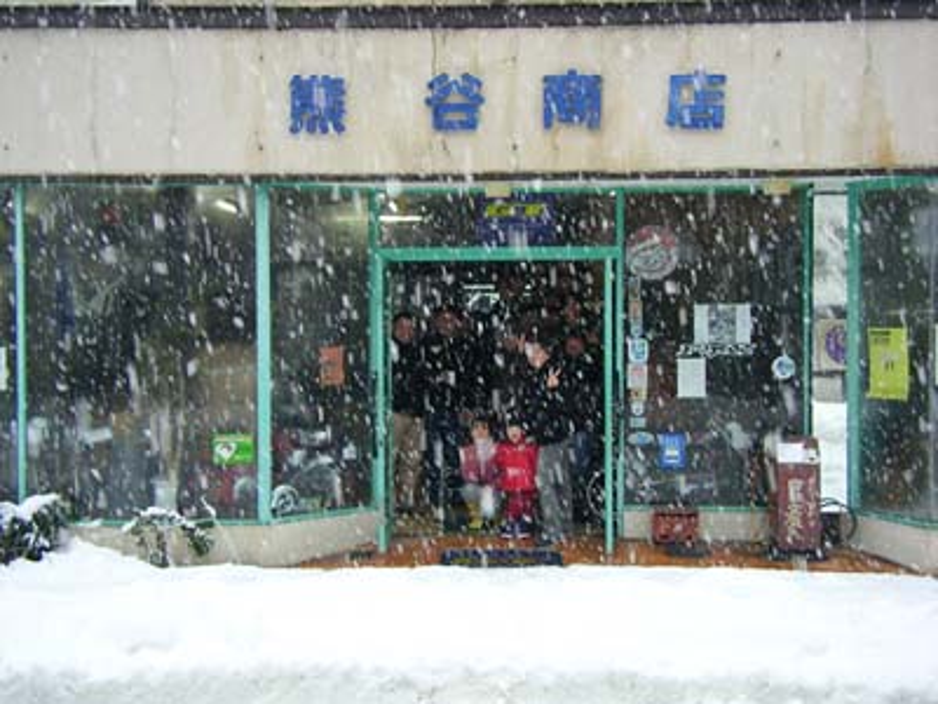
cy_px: 352
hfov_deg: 37.5
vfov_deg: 28.6
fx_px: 1382
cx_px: 469
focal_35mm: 51
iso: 73
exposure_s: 1/71.1
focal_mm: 7.9
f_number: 3.1
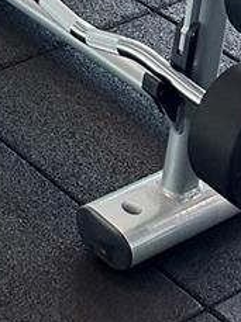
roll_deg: -1.1
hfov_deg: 10.2
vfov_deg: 12.0
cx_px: -330
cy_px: -494
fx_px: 1173
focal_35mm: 126
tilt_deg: -7.5
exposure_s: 1/120
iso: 125
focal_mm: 6.86
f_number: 1.78
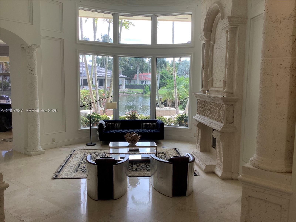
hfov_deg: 58.4
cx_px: 148
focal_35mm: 31
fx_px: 265
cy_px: 111
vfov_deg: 45.4
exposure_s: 1/120
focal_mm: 3.3
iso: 50
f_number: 2.4
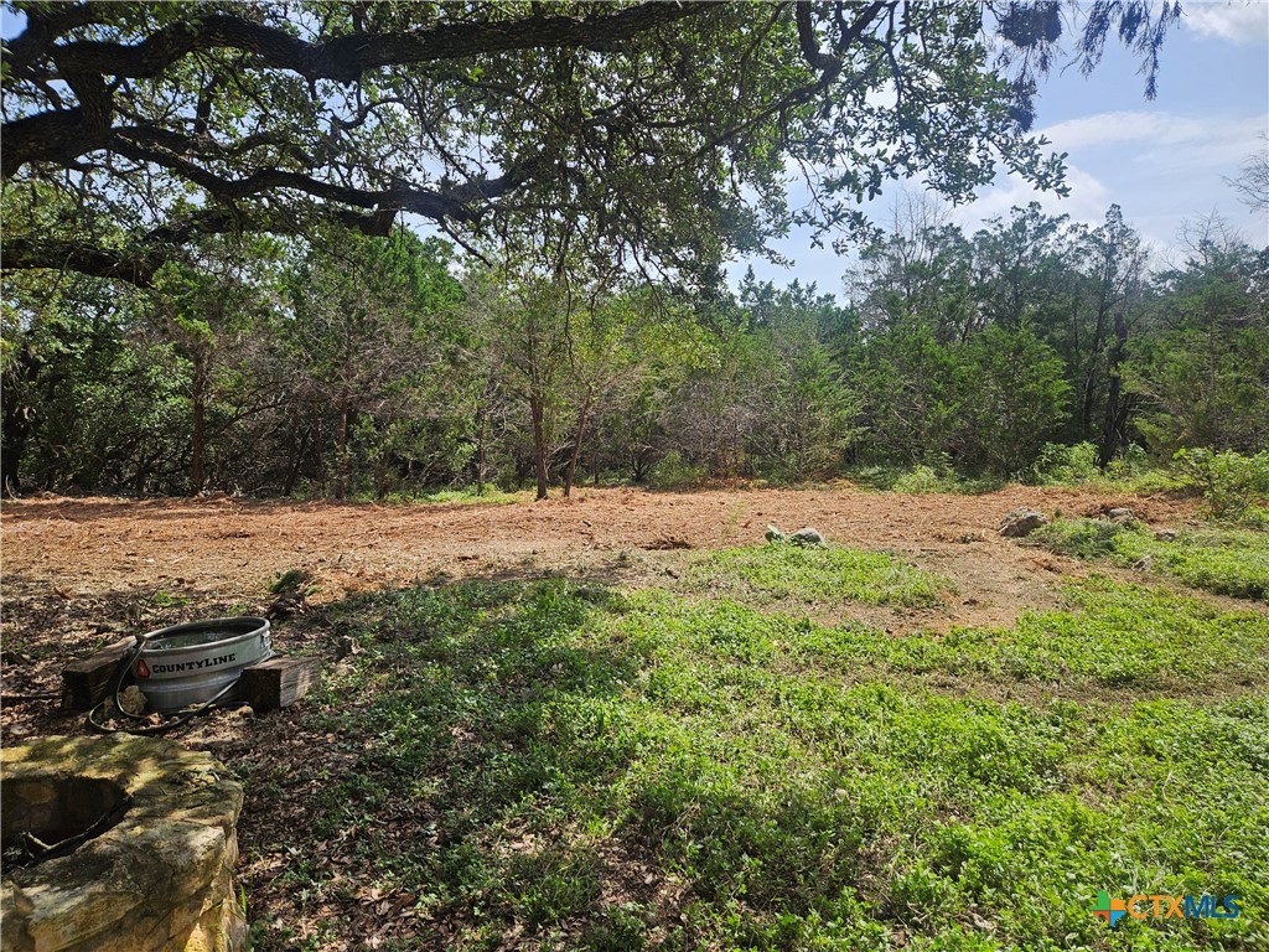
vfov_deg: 58.9
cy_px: 476
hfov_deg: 73.9
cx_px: 634
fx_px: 843
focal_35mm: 23
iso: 25
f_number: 1.8
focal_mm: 5.4
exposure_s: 1/1238
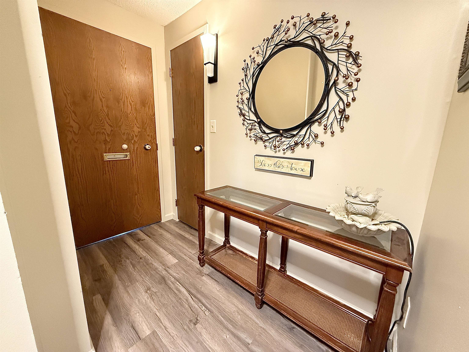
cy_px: 176
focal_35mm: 14
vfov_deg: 85.7
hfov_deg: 102.1
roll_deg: -1.7
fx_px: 190
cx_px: 234
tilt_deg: -10.9
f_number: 2.2
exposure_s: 1/60
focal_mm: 2.22
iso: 800
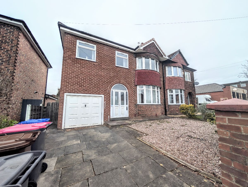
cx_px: 124
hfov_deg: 110.4
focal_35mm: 12
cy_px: 94
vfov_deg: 94.7
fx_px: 86
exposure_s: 1/456
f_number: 1.7
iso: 52
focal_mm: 2.02
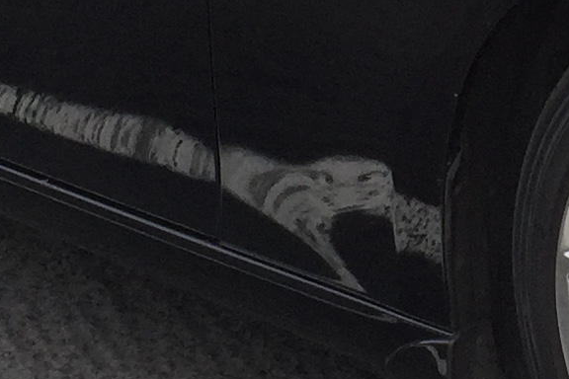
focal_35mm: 171
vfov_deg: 8.0
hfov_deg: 11.8
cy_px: -10
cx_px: 641
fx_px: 2703
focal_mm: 4.15
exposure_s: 1/920
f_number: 2.2
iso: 32
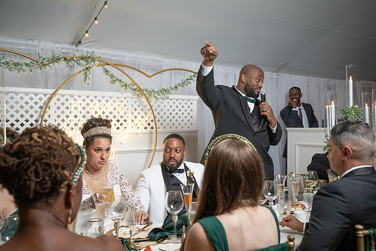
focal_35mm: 37
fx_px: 387
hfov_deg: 51.9
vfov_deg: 36.0
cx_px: 188
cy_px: 126
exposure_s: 1/200
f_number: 4
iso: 500
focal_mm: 37
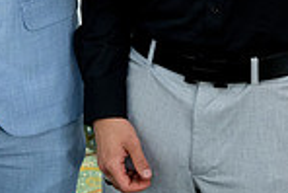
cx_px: 88
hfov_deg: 18.5
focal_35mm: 110
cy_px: -120
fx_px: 881
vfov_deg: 11.8
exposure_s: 1/160
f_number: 4
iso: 2500
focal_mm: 28
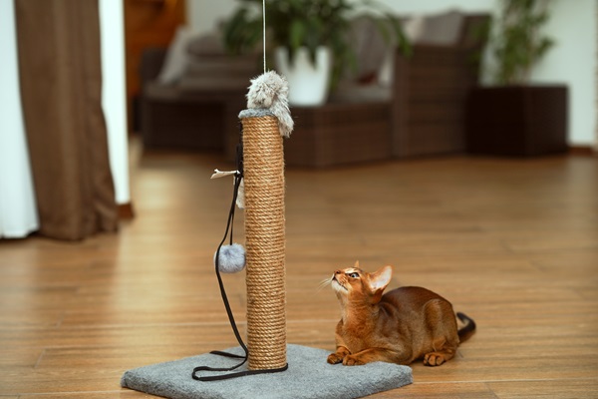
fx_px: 1412
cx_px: 299
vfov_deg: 16.1
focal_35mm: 85
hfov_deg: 23.9
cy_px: 200
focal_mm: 85
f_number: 2.8
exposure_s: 1/80
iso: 200
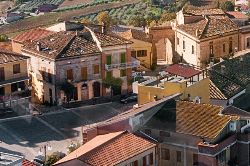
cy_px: 21
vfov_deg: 10.9
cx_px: 201
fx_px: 867
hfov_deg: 16.3
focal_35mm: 125
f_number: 10
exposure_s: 1/1250
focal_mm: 44
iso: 320
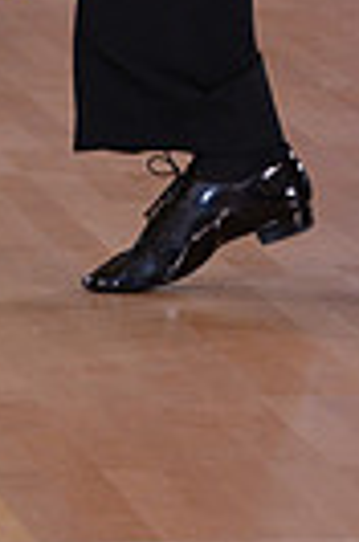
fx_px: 9833
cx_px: 35
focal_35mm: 654
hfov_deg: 2.1
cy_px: -575
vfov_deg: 3.1
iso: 2000
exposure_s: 1/250
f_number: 6.3
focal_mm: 150
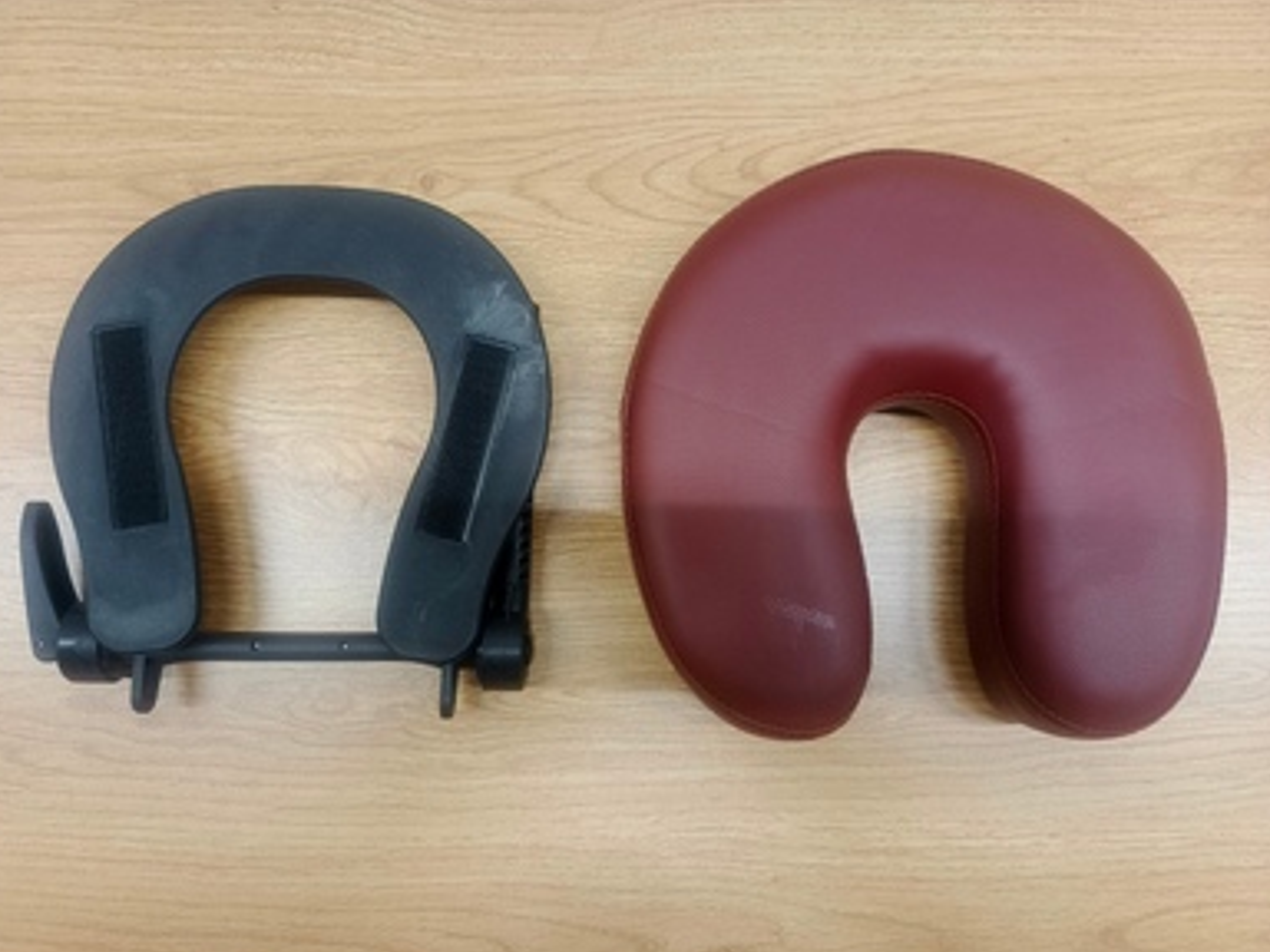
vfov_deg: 54.9
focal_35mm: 25
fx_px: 917
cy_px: 486
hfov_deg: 69.4
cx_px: 612
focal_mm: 5.25
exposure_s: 1/50
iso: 638
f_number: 1.75
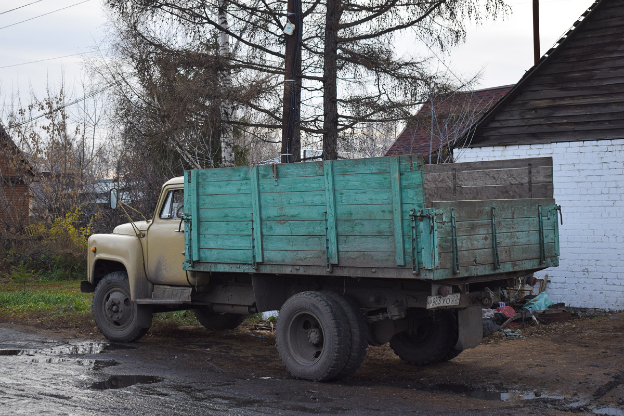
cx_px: 312
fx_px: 884
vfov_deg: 26.5
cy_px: 208
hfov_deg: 38.9
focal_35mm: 51
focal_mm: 34
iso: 400
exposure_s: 1/250
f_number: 4.5
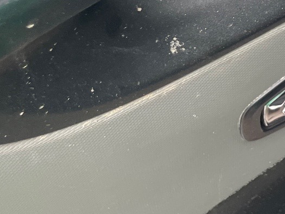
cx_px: 408
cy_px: -131
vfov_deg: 14.3
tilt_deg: -46.3
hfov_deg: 18.6
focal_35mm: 95
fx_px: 782
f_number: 1.6
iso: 64
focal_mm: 4.2
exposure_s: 1/121
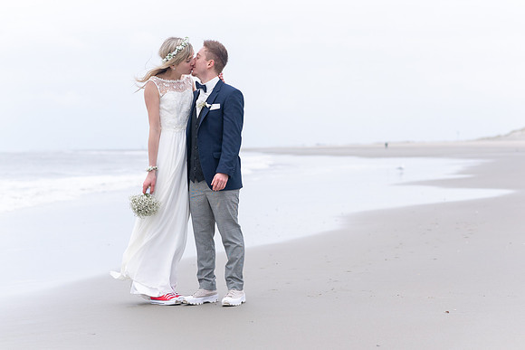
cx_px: 262
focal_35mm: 88
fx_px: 1284
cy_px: 175
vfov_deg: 15.5
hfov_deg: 23.1
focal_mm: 85
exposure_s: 1/2500
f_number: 3.5
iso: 320
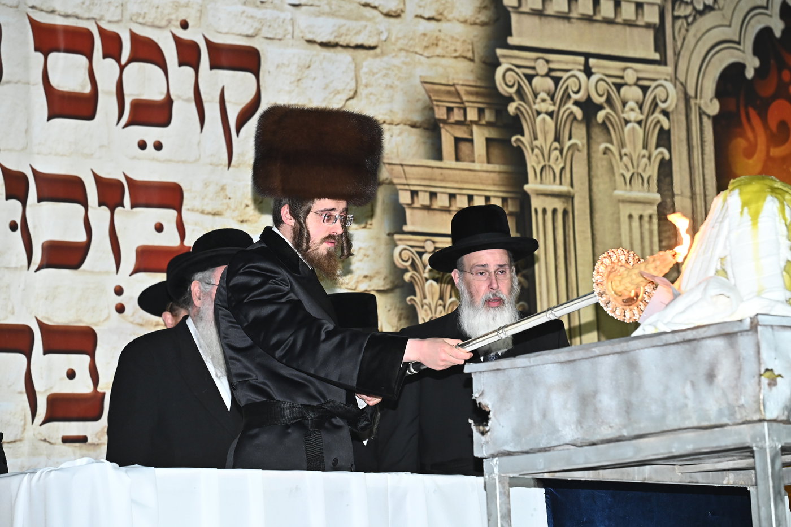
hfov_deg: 14.2
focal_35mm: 145
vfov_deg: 9.5
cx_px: 396
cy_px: 264
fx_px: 3185
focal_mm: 145
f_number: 6.3
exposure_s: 1/200
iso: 2500
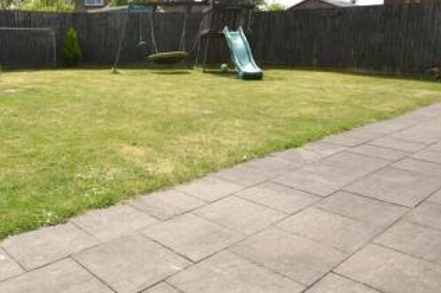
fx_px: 380
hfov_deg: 58.7
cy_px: 109
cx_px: 141
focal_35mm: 31
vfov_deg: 42.0
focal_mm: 10
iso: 100
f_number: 10
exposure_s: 1/200
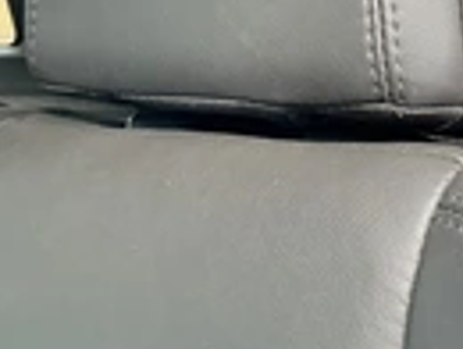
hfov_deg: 22.6
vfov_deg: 16.2
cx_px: 328
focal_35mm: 86
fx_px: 1152
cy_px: -125
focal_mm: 3
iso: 64
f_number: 1.8
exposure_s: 1/101
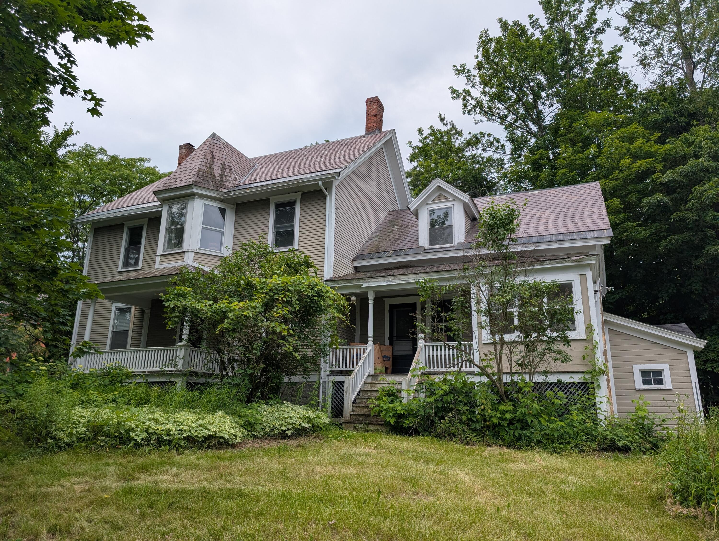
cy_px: 270
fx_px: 499
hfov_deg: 71.5
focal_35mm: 24
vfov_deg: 56.9
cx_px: 360
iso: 22
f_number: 1.68
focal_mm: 6.9
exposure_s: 1/1259
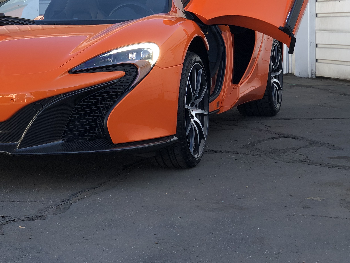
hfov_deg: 22.8
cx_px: 84
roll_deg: +0.4
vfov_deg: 17.2
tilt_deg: -2.6
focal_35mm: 85
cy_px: 58
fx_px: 859
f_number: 2.4
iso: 16
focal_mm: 6
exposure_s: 1/120
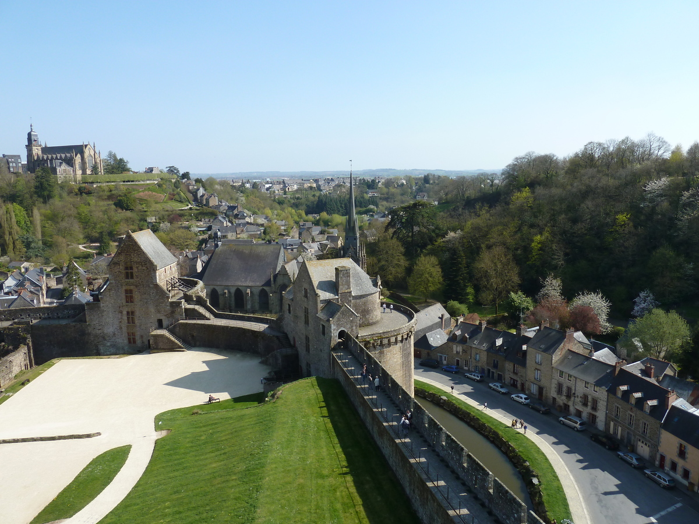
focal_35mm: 25
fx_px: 505
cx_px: 350
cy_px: 262
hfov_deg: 69.4
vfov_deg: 54.9
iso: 80
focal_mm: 4.1
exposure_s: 1/400
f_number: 4
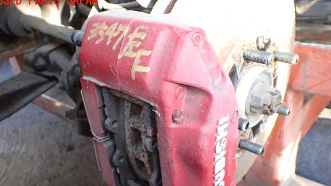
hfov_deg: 58.0
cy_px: 123
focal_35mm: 34
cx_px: 166
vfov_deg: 34.3
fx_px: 298
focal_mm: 5.4
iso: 400
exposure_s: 1/125
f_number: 2.3
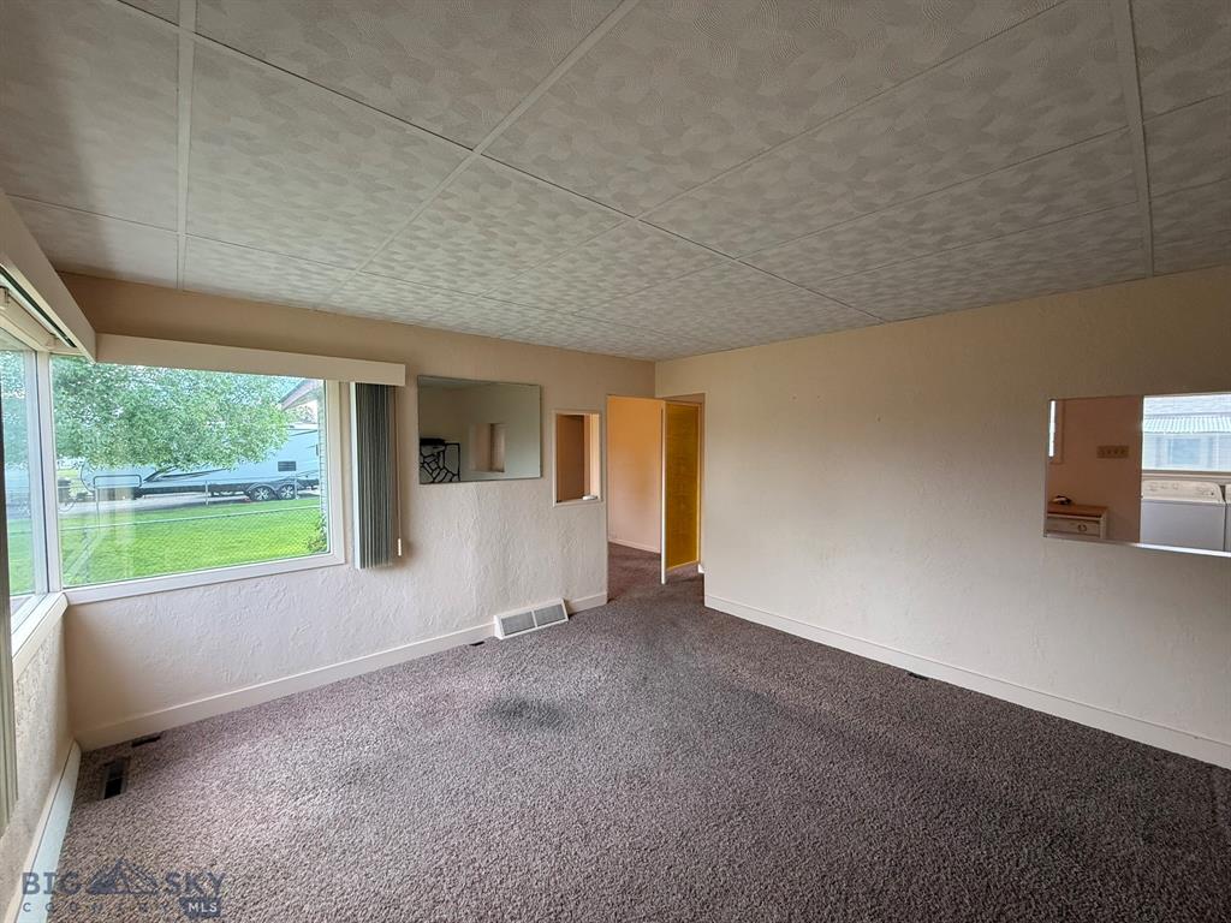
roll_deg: +0.6
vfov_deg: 85.7
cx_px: 616
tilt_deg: -1.1
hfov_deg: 102.1
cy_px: 462
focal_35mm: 14
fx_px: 498
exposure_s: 1/120
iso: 200
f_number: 2.2
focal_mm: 2.22
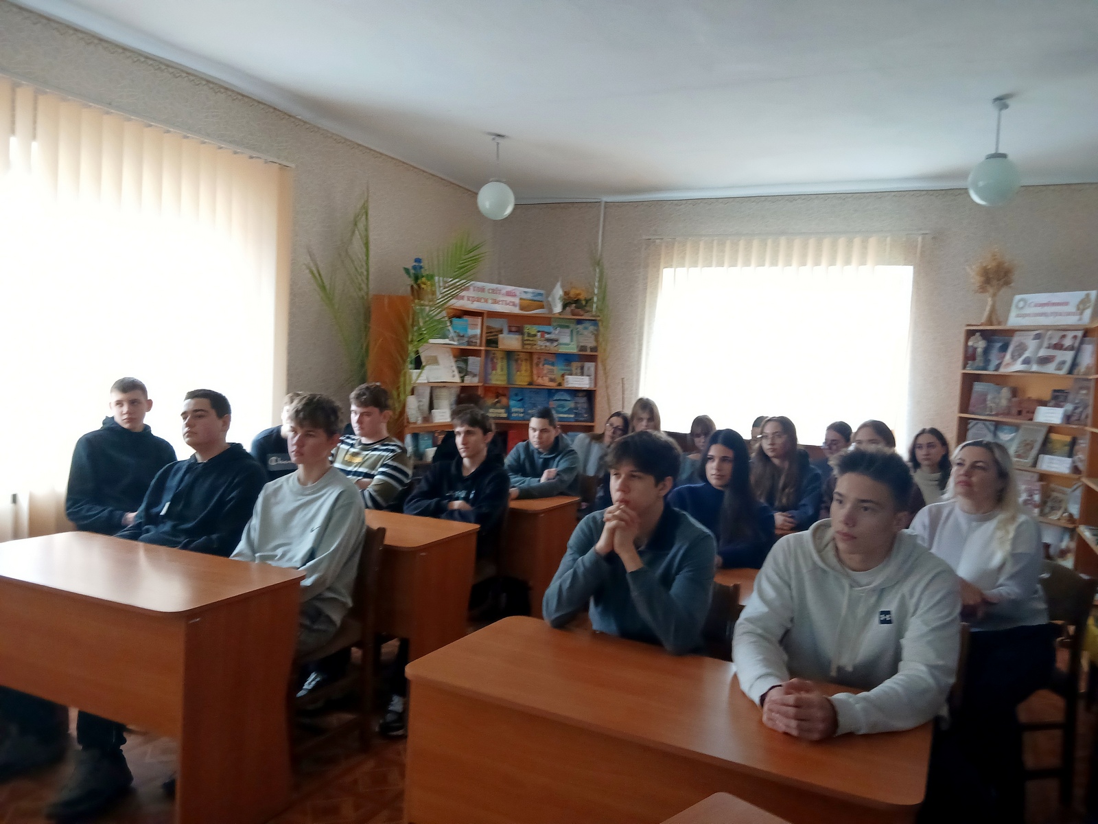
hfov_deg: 67.3
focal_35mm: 26
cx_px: 549
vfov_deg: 53.1
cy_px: 412
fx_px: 825
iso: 320
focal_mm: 3.98
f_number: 1.8
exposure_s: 1/25
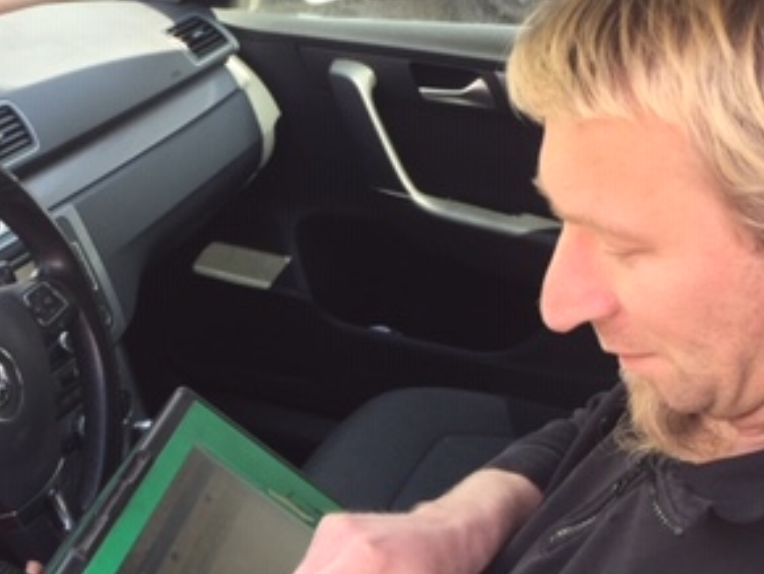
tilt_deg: -28.6
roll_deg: -2.5
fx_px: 1414
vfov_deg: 22.6
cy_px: 477
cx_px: 132
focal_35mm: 64
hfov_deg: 29.4
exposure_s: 1/110
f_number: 2.2
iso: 32
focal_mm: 4.15
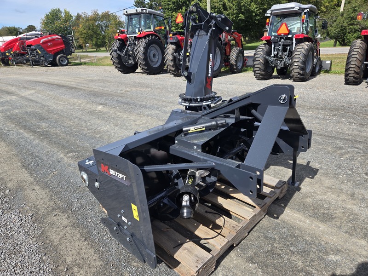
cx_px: 184
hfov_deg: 73.9
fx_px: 245
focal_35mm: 23
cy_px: 138
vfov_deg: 58.9
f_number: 1.8
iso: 25
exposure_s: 1/1225
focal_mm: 5.4
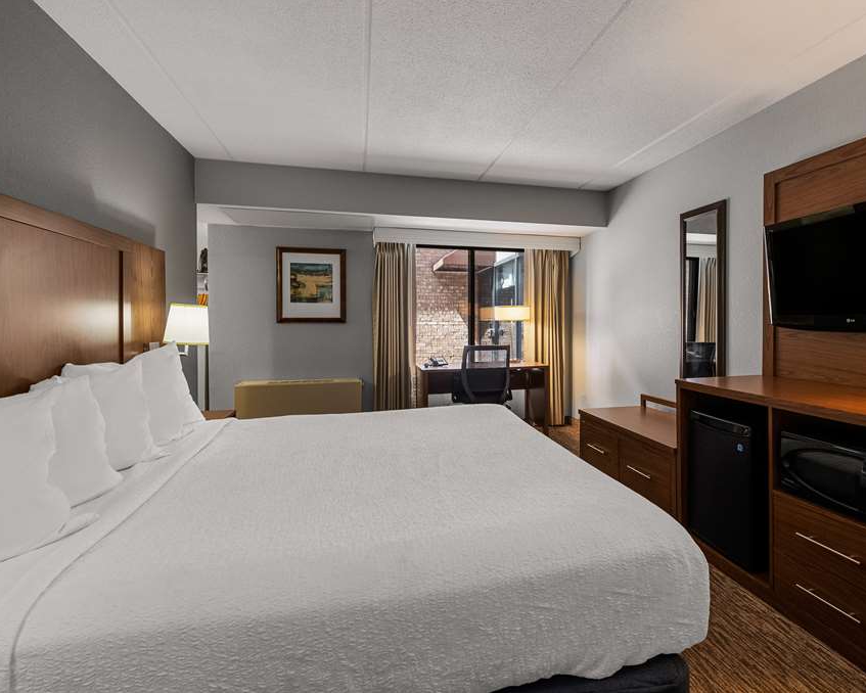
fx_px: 436
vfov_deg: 77.0
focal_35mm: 17
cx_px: 486
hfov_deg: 89.2
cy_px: 348
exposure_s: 1/10
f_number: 8
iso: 400
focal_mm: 10
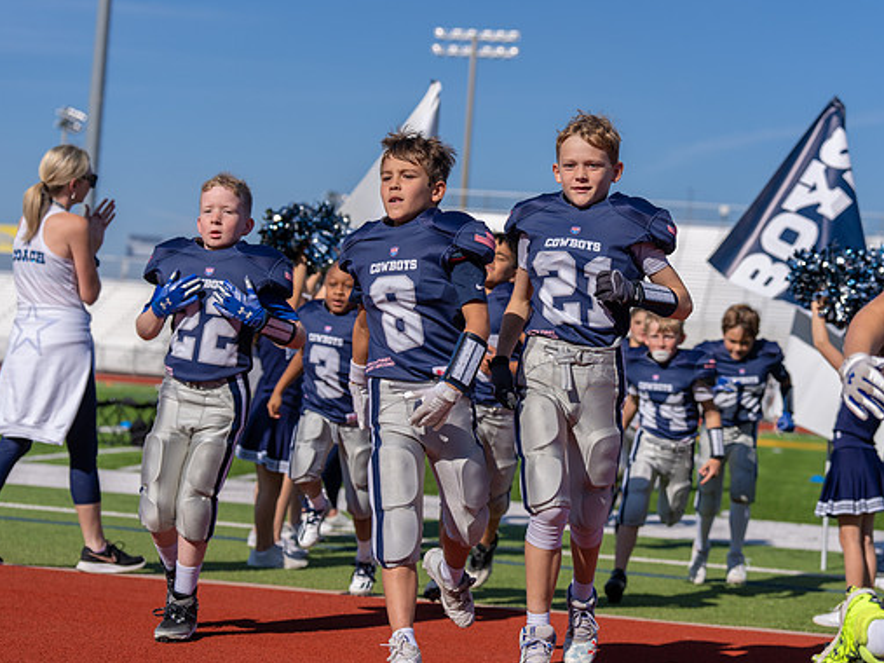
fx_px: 1966
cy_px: 331
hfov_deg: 25.3
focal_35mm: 77
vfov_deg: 19.1
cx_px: 473
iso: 125
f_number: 3.5
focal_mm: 70
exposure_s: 1/2500
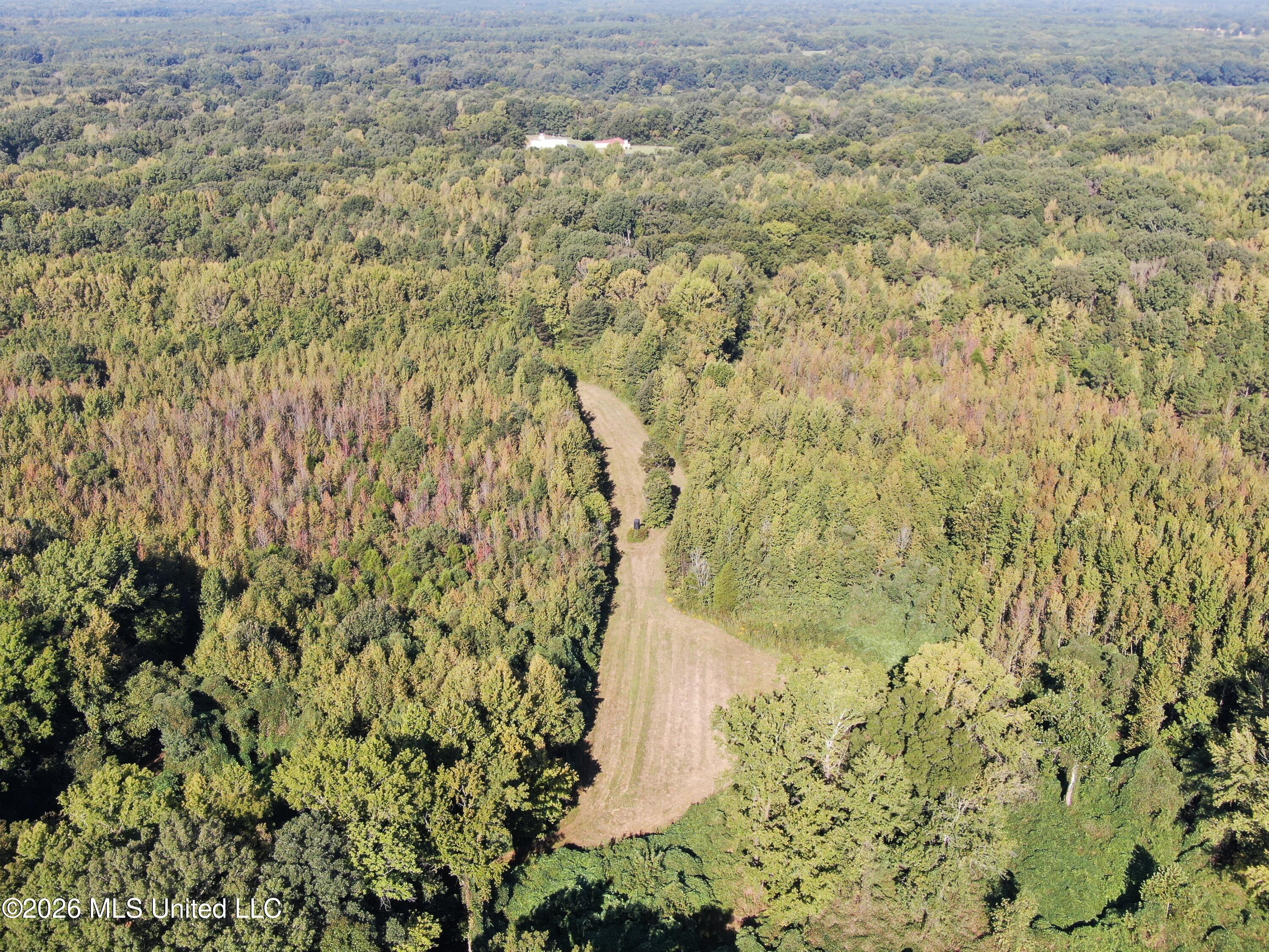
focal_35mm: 33
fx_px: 1210
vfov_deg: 42.9
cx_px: 634
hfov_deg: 55.4
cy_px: 476
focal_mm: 5.69
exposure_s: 1/400
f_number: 3.2
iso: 100
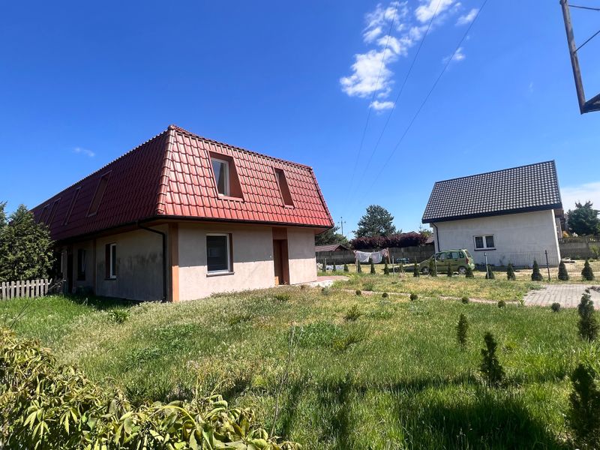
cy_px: 225
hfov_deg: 106.2
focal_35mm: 13
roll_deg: +1.8
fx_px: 225
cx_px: 300
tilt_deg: +1.8
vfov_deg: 89.9
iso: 32
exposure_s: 1/1429
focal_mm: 1.57
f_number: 1.8
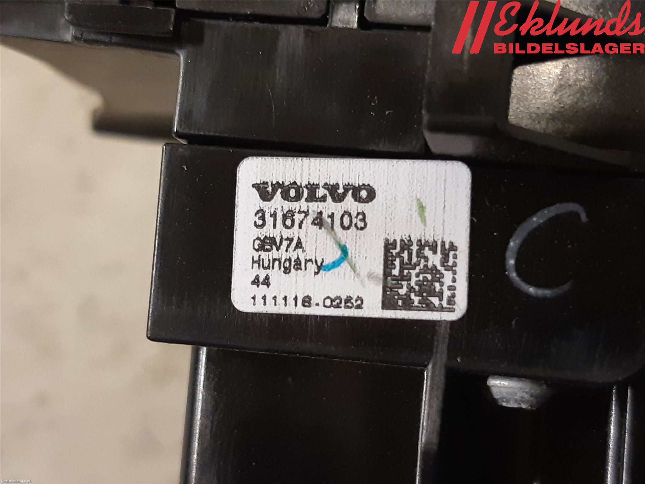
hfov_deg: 67.3
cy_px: 242
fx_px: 484
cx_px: 322
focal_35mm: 26
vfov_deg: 53.1
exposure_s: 1/33
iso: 200
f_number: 1.7
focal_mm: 3.93
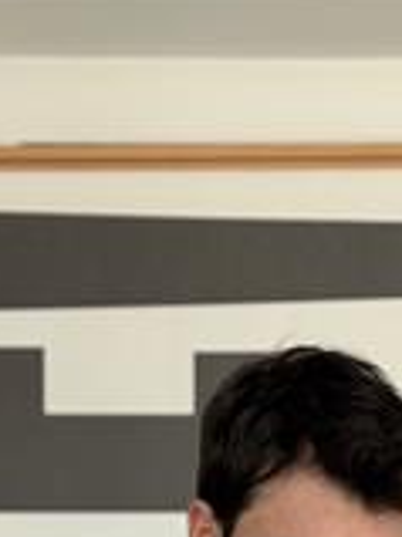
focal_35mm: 161
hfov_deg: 9.2
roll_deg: +0.0
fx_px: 2496
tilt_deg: +3.0
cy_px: 883
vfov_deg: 11.6
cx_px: 270
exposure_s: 1/212
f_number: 1.78
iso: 125
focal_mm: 6.76
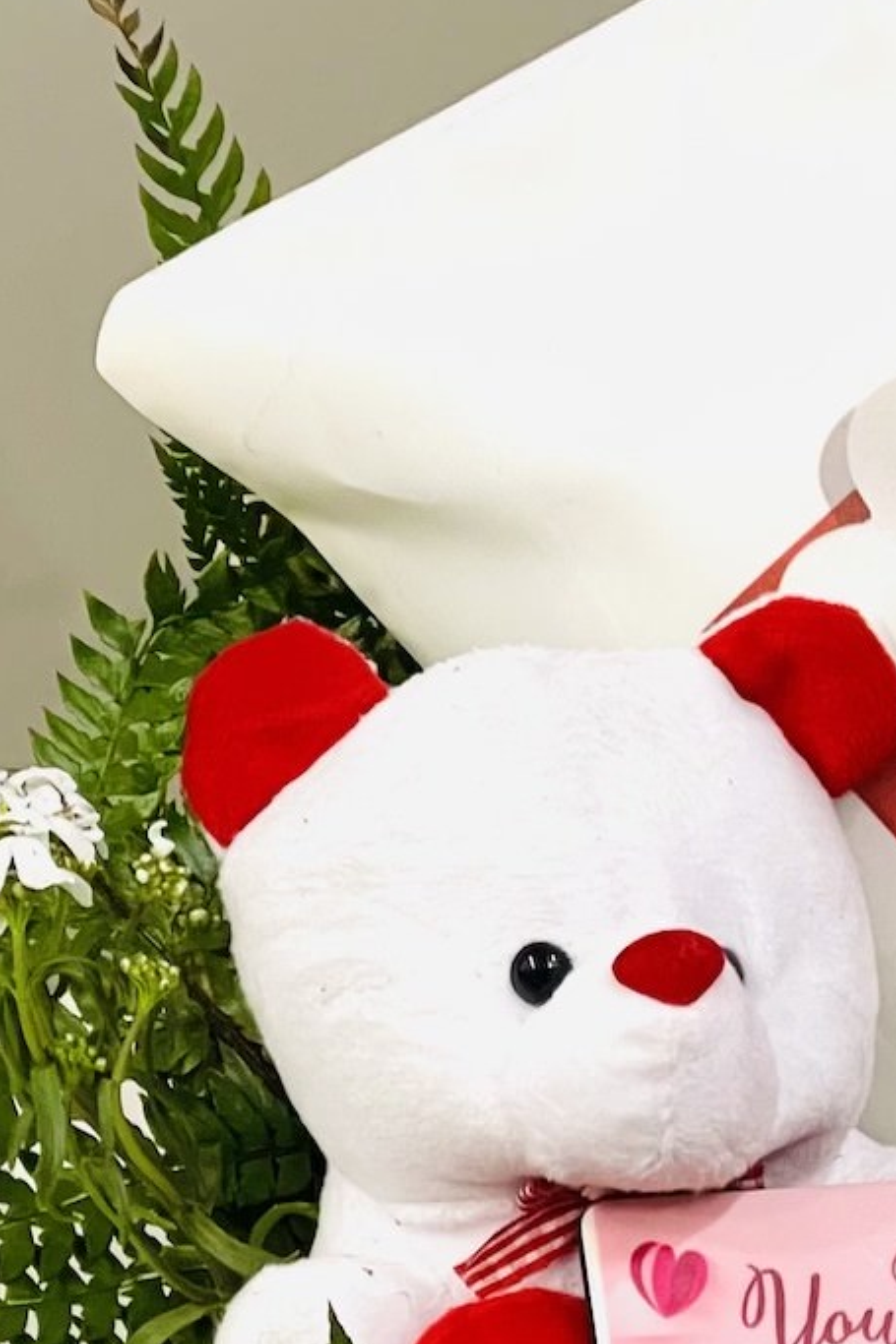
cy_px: 1029
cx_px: 1252
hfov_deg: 7.0
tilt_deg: -27.4
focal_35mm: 195
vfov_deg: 10.5
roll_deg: +2.4
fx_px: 7283
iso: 320
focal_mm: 7.5
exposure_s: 1/50
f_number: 2.2
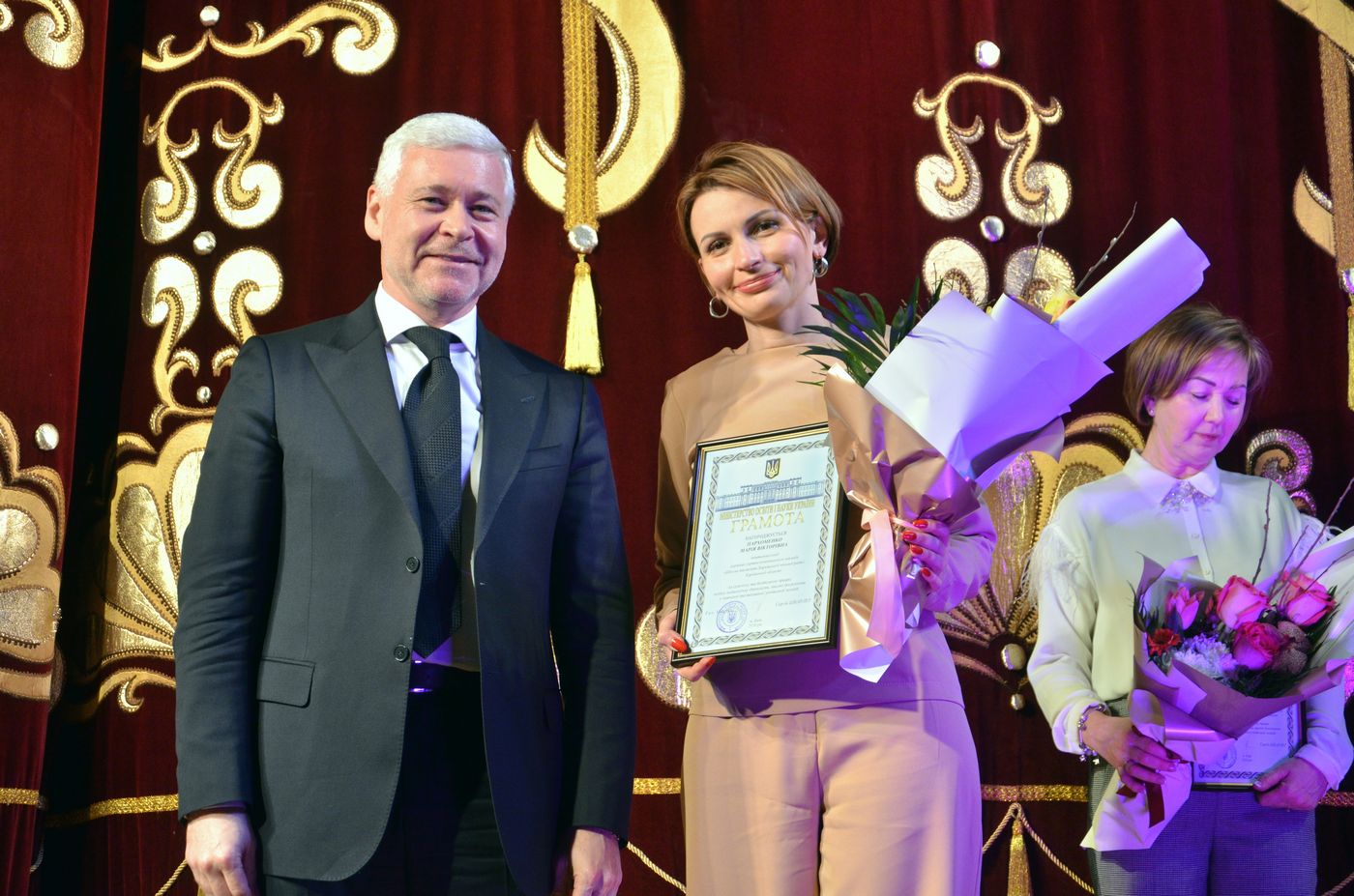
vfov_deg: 18.8
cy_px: 448
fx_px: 2702
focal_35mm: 72
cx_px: 677
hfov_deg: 28.1
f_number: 4.8
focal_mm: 48
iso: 1000
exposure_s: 1/400
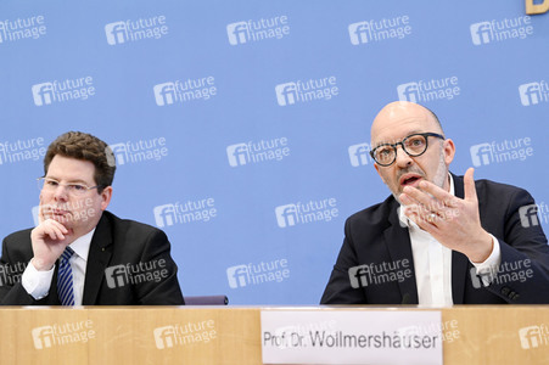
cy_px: 182
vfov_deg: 19.4
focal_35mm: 70
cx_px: 274
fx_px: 1067
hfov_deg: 28.9
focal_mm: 70
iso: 3200
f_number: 5
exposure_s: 1/640
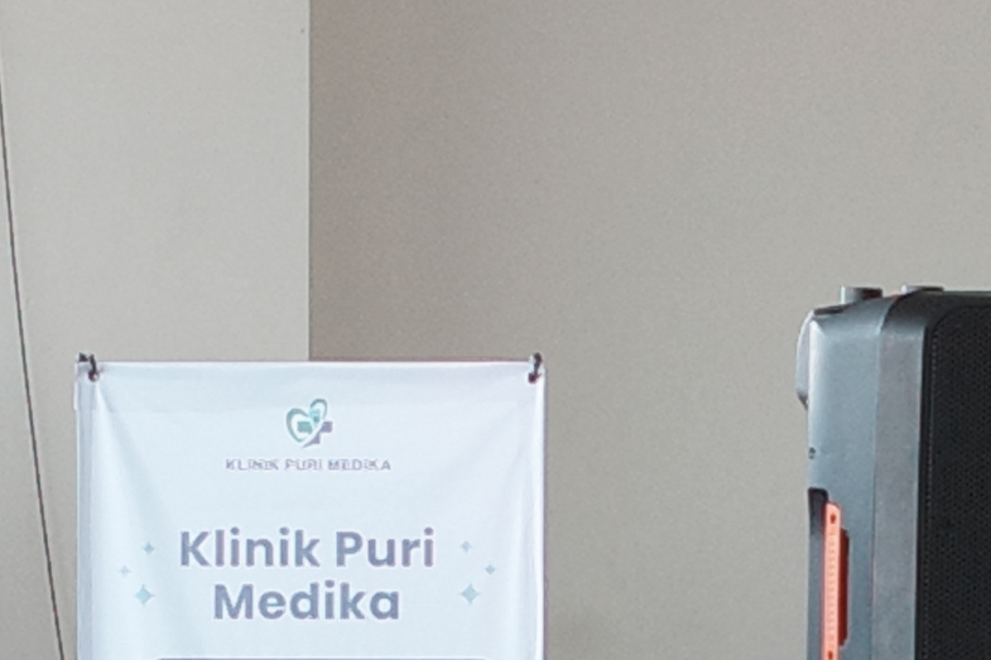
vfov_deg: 6.4
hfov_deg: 9.6
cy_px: 755
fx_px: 5889
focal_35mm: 214
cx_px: 574
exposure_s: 1/125
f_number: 2.8
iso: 200
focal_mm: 18.3
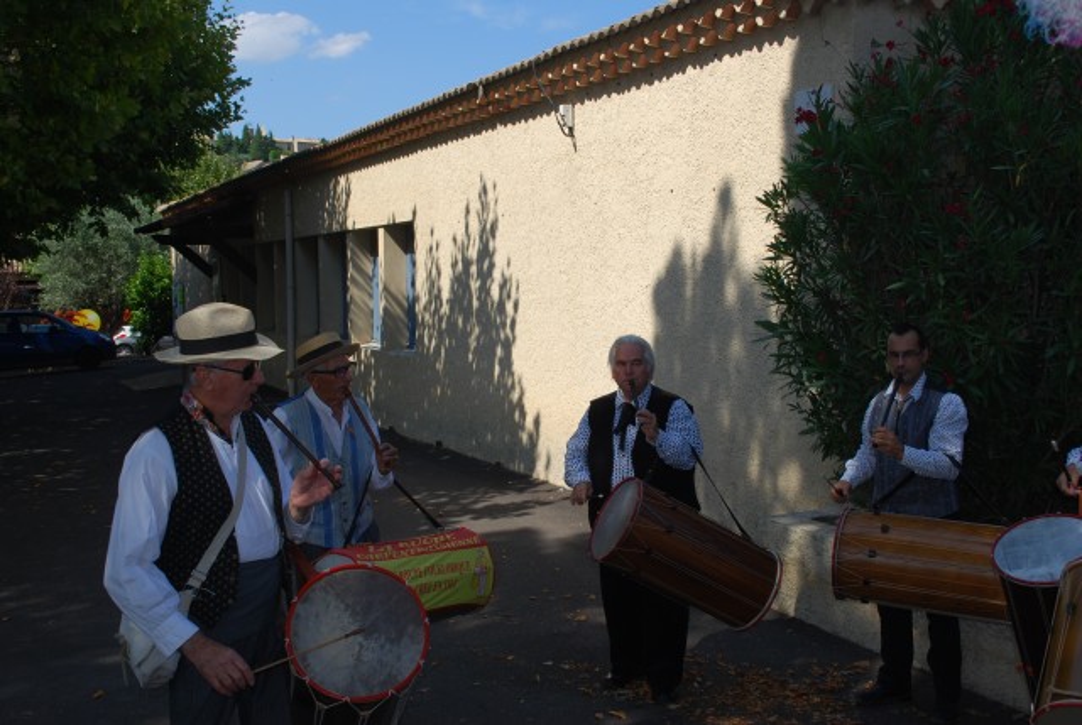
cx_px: 541
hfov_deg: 49.5
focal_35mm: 39
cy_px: 362
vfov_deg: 34.3
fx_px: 1174
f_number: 8
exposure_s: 1/200
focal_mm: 26
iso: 100
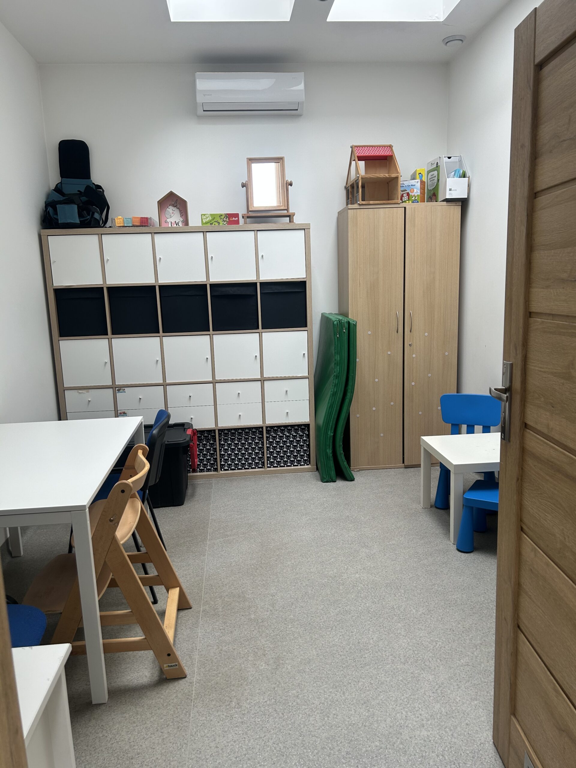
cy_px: 384
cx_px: 288
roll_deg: +1.9
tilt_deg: -10.2
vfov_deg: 67.3
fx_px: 577
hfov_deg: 53.1
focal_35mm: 26
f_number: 1.5
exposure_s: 1/121
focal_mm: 5.7
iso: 50
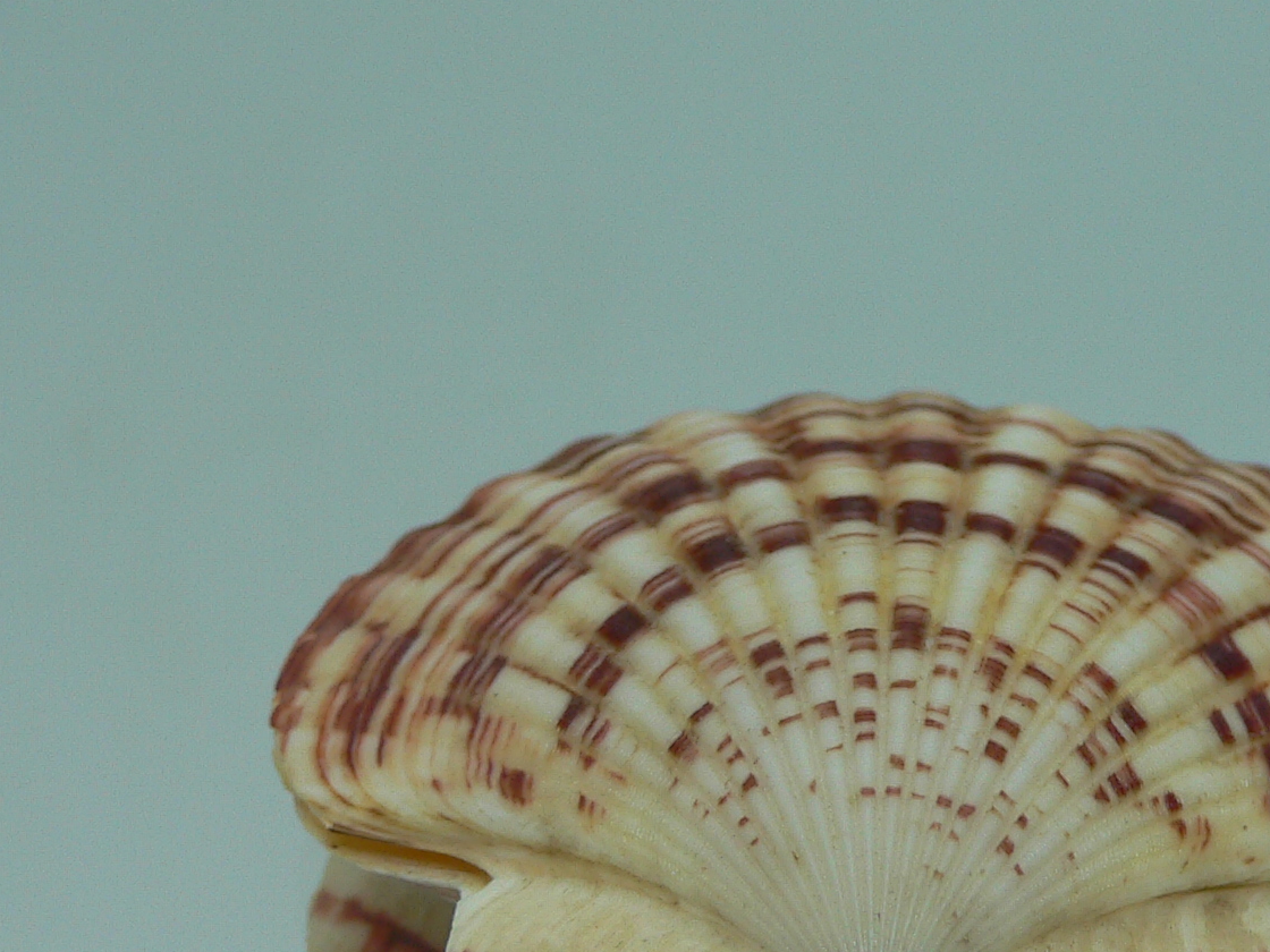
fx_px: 2311
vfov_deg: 22.9
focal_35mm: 63
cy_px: 799
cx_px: 950
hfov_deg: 30.2
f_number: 2.8
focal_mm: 4.6
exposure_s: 1/60
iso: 80
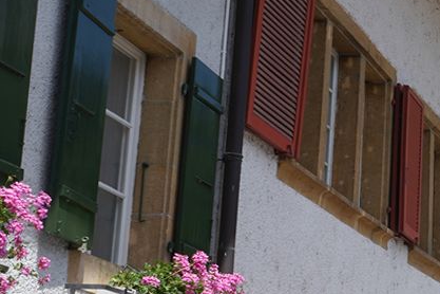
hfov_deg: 14.1
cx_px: 954
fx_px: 1405
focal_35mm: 115
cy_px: 275
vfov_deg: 11.8
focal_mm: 24
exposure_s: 1/100
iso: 100
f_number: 13
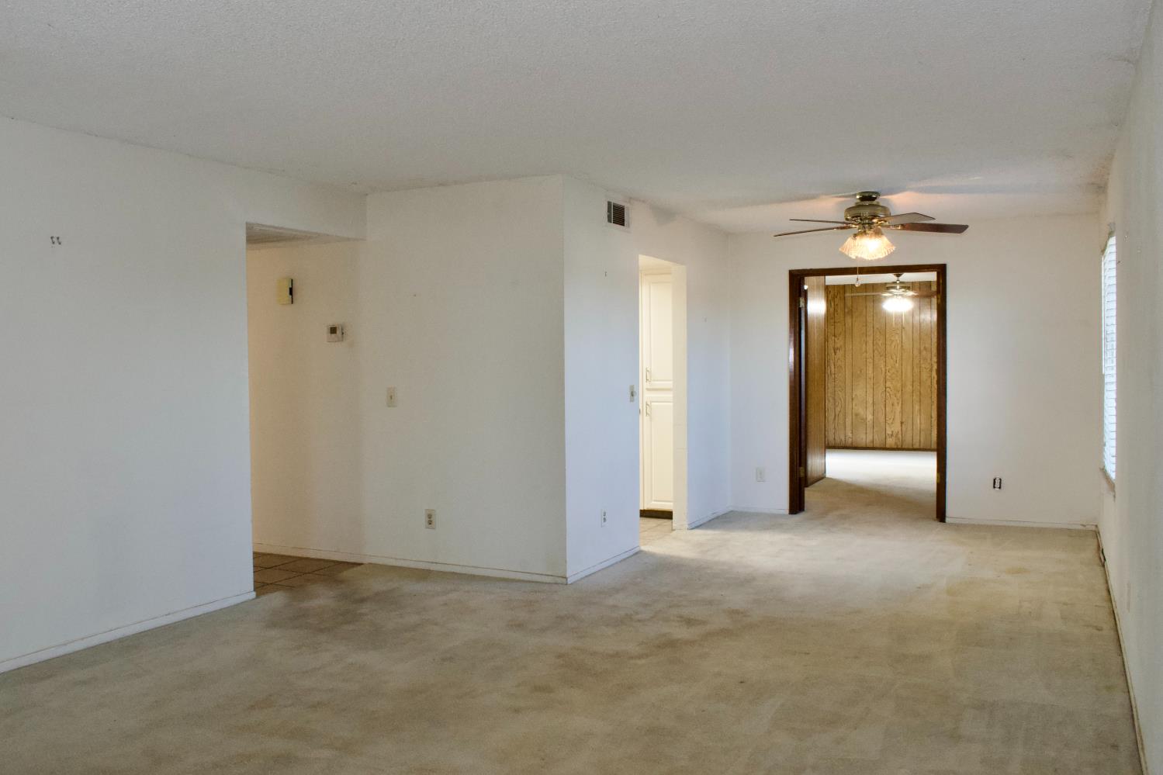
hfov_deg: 61.9
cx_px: 582
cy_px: 388
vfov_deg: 43.6
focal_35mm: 30
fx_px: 969
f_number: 20
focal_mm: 20
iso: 1600
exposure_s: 1/13
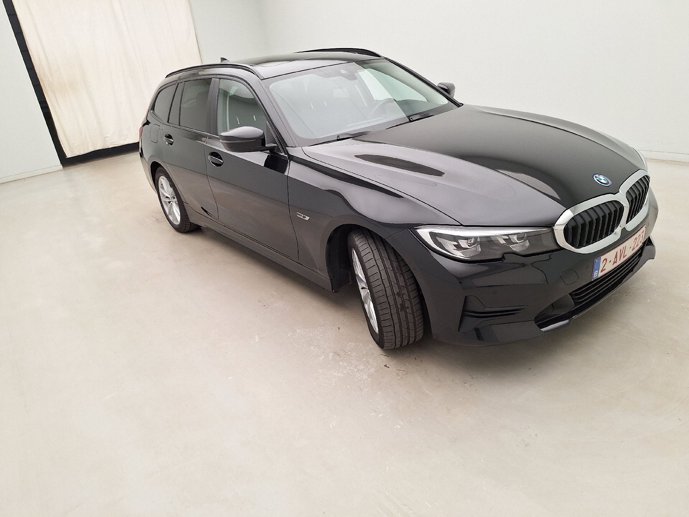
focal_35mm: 23
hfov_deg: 73.9
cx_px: 344
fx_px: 458
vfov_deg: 58.9
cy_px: 258
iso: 50
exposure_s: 1/100
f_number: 1.8
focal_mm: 5.54
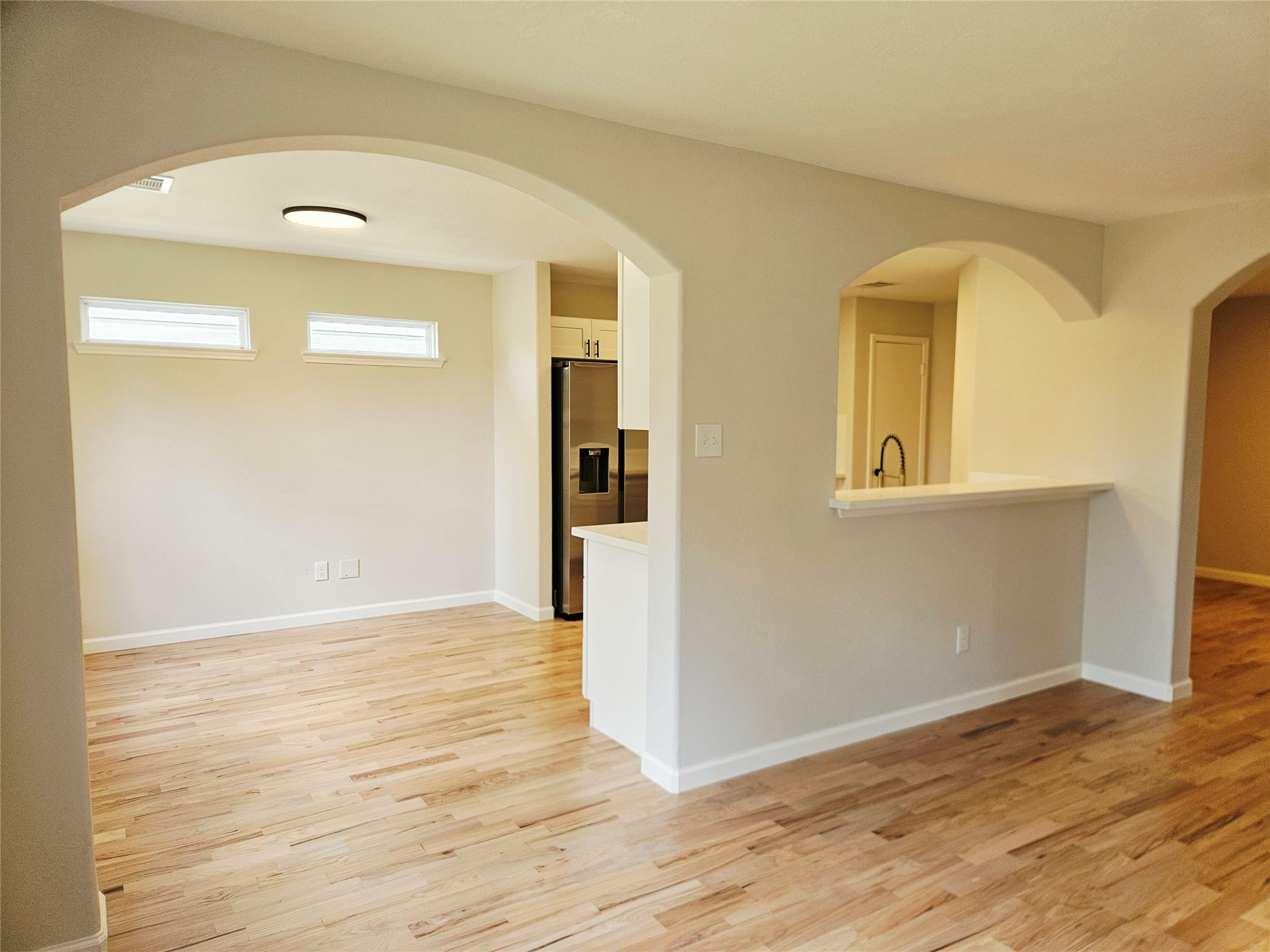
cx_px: 635
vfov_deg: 58.9
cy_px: 476
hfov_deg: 73.9
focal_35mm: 23
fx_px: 844
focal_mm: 5.4
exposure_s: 1/120
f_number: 1.8
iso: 64
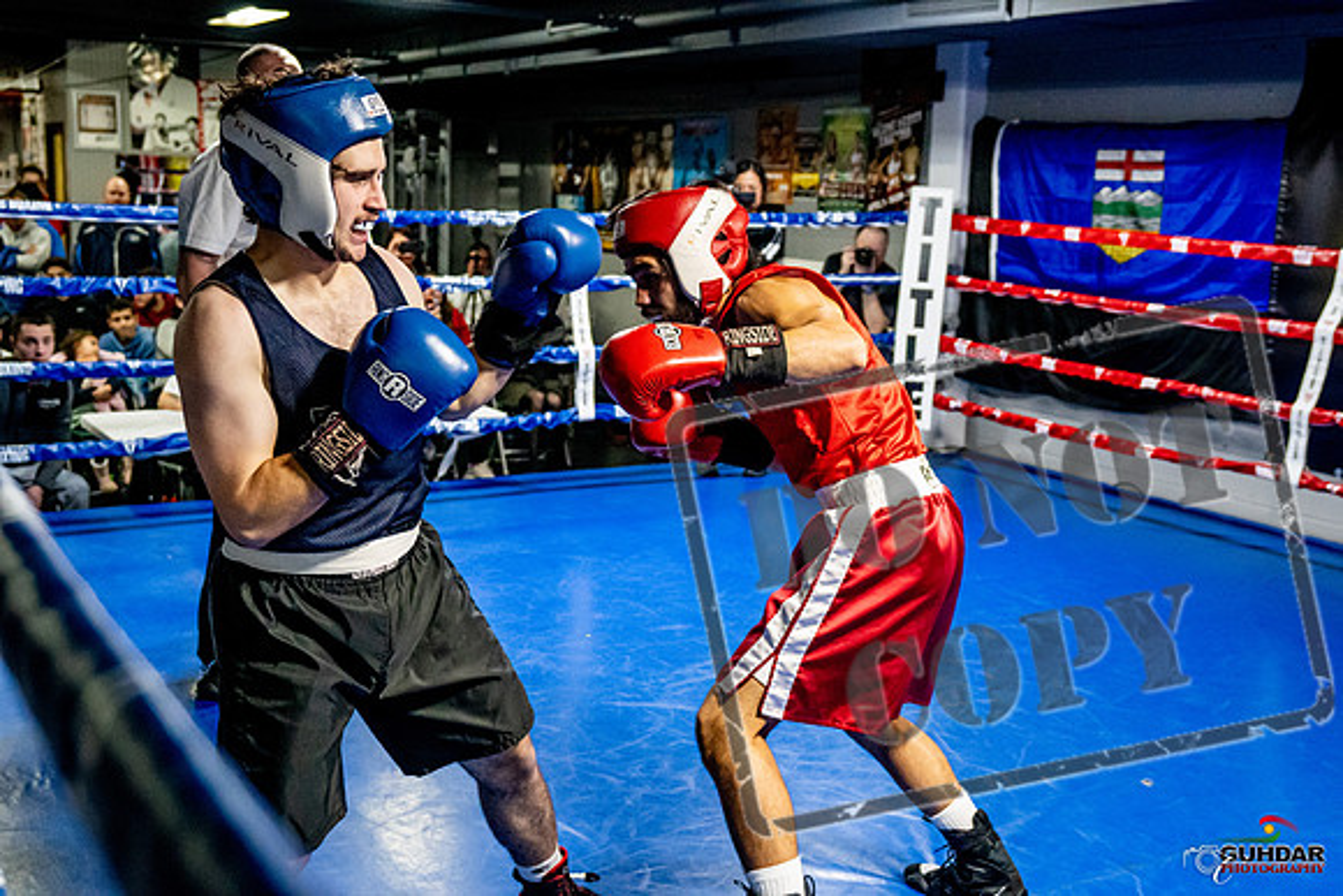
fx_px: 1493
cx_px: 672
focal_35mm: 40
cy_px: 448
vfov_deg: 33.4
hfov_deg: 48.4
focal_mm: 27
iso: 5000
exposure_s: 1/800
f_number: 2.8
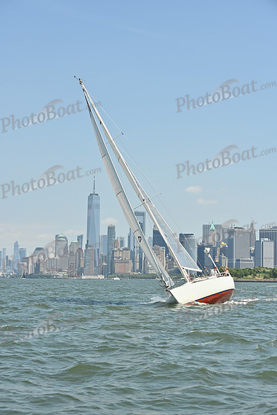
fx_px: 807
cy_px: 208
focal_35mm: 70
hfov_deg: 19.5
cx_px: 138
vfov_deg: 28.8
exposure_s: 1/1250
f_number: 10
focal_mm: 70
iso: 320
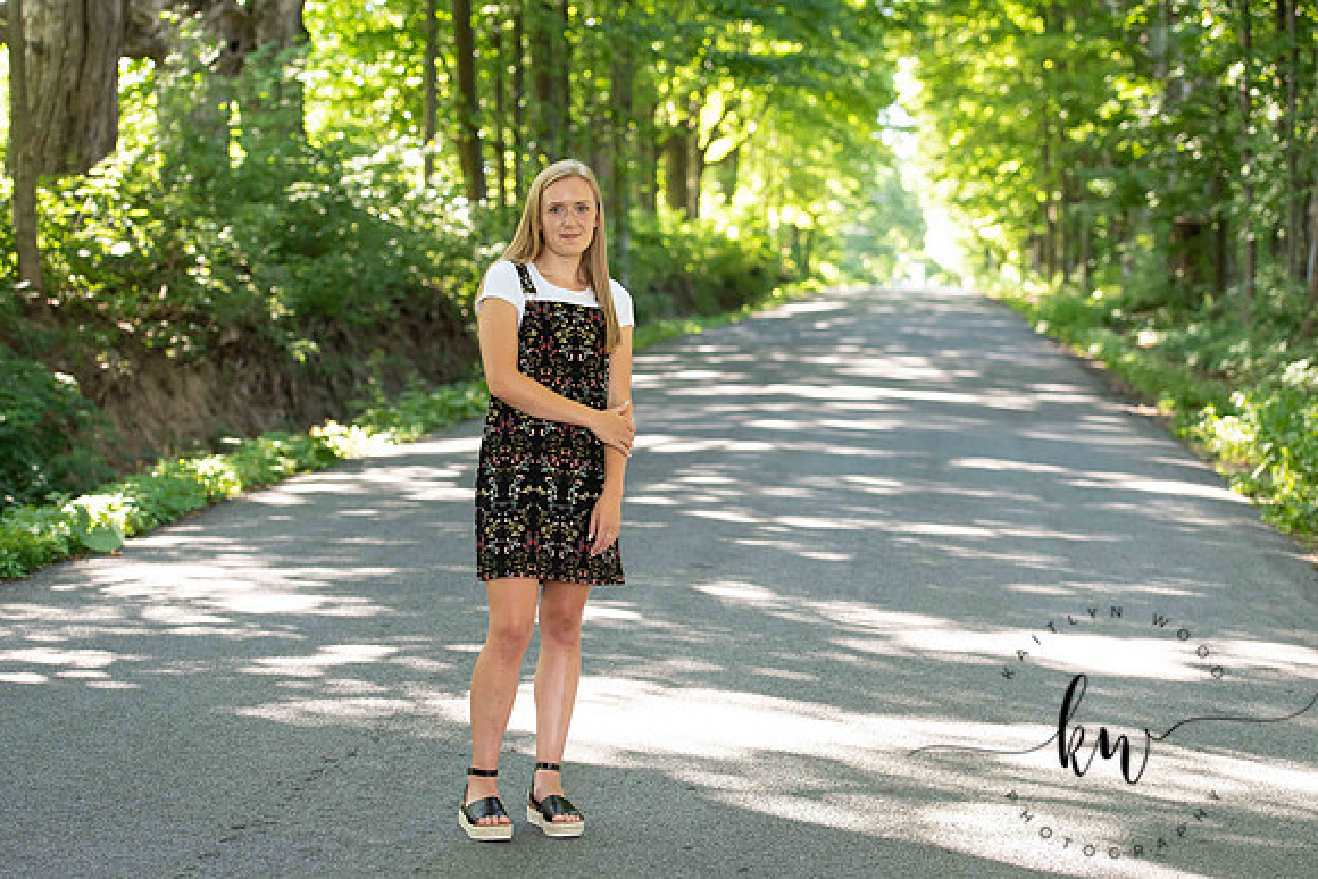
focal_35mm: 82
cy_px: 440
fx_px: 3003
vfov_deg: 16.7
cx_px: 659
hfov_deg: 24.8
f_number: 3.5
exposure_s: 1/200
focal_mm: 82
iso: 640
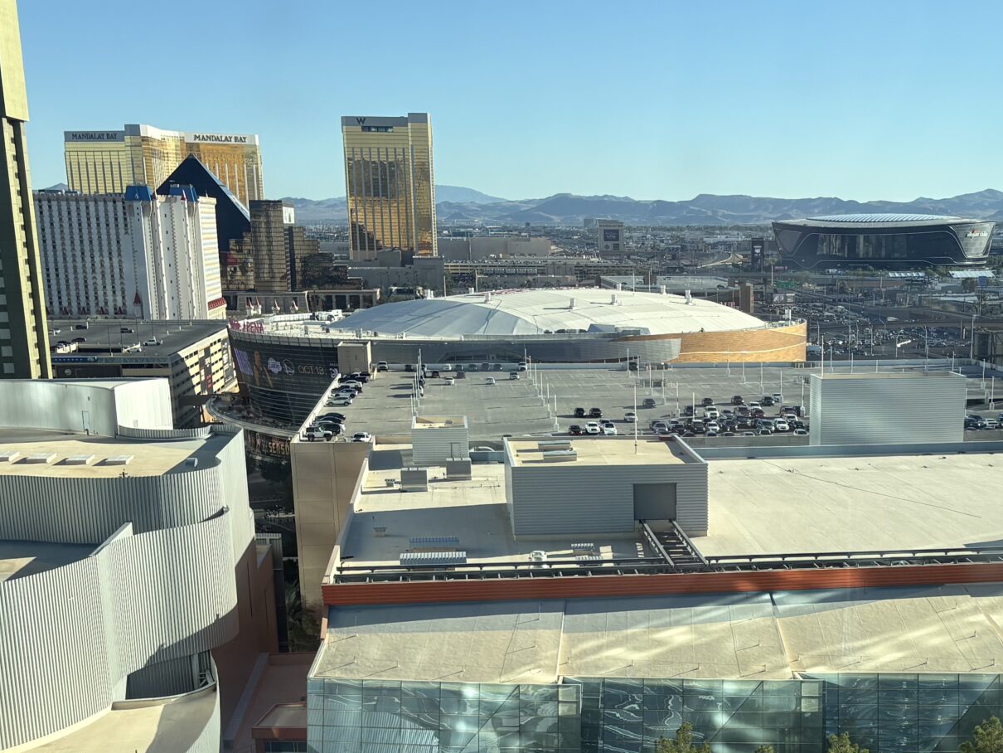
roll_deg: +0.8
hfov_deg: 34.3
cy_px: 638
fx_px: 1594
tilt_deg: -14.2
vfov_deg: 25.9
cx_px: 730
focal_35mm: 55
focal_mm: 5.96
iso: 50
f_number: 1.6
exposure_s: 1/1048
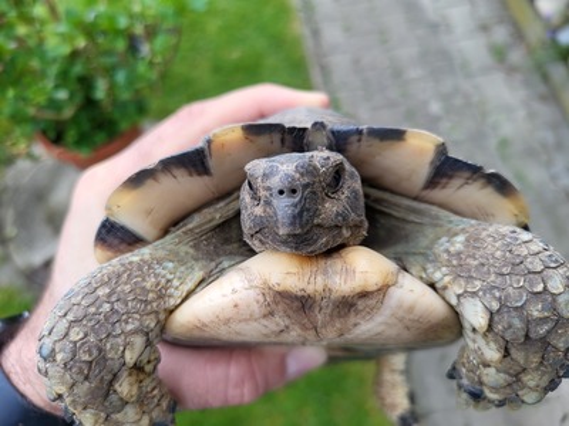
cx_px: 284
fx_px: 427
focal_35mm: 26
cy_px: 213
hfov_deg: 67.3
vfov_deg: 53.1
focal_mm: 5.4
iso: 50
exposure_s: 1/100
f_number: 1.8
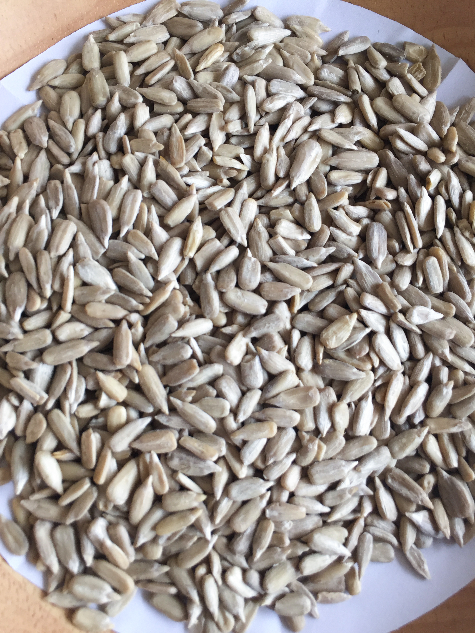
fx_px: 531
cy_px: 316
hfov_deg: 48.2
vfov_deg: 61.7
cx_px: 238
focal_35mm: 29
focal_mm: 4.15
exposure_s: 1/100
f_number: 2.2
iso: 40
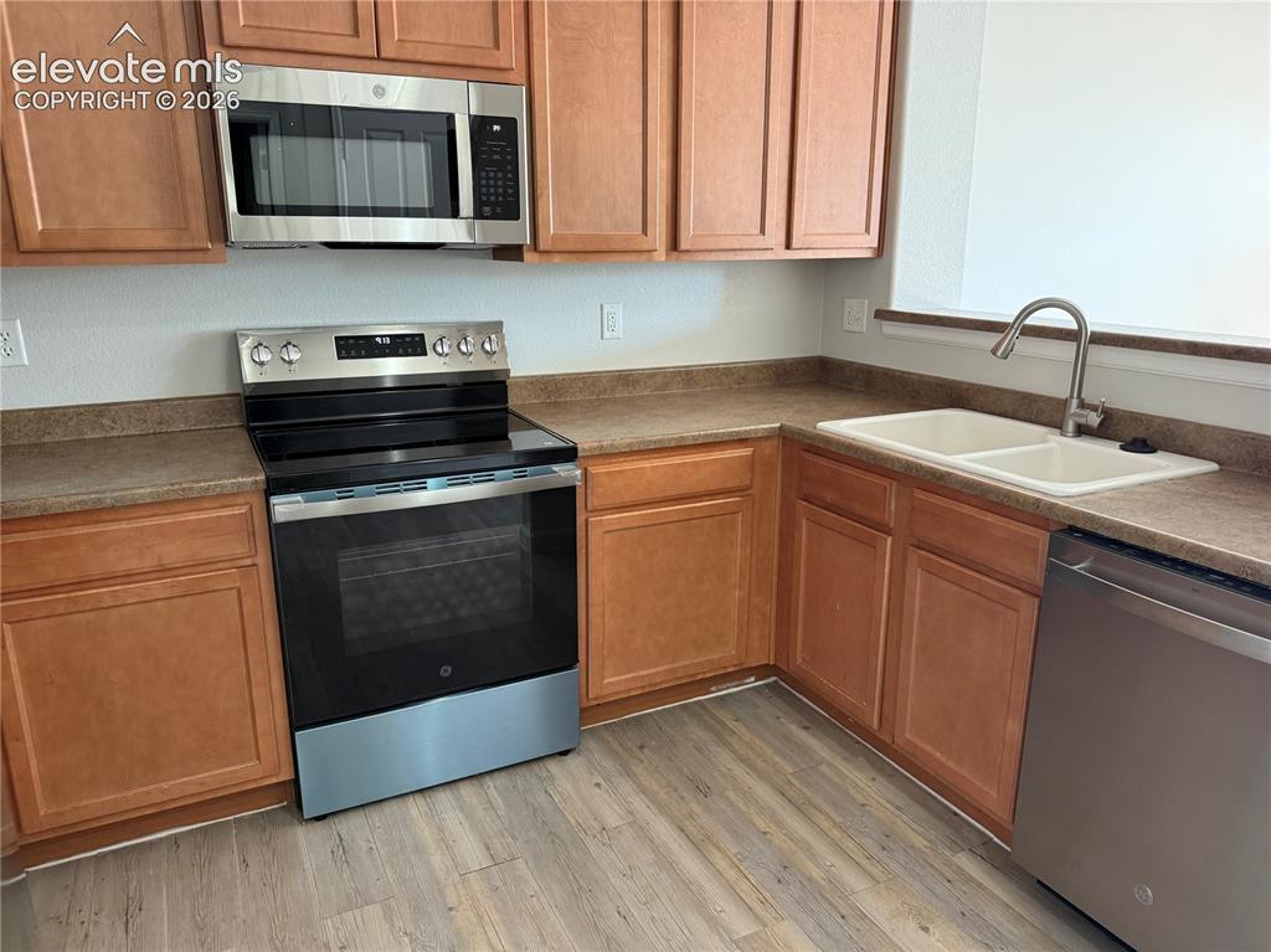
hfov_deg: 71.6
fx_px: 881
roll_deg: +0.0
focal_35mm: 24
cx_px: 636
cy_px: 476
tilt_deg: -14.6
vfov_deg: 56.8
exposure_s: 1/65
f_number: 1.78
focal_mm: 6.76
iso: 200
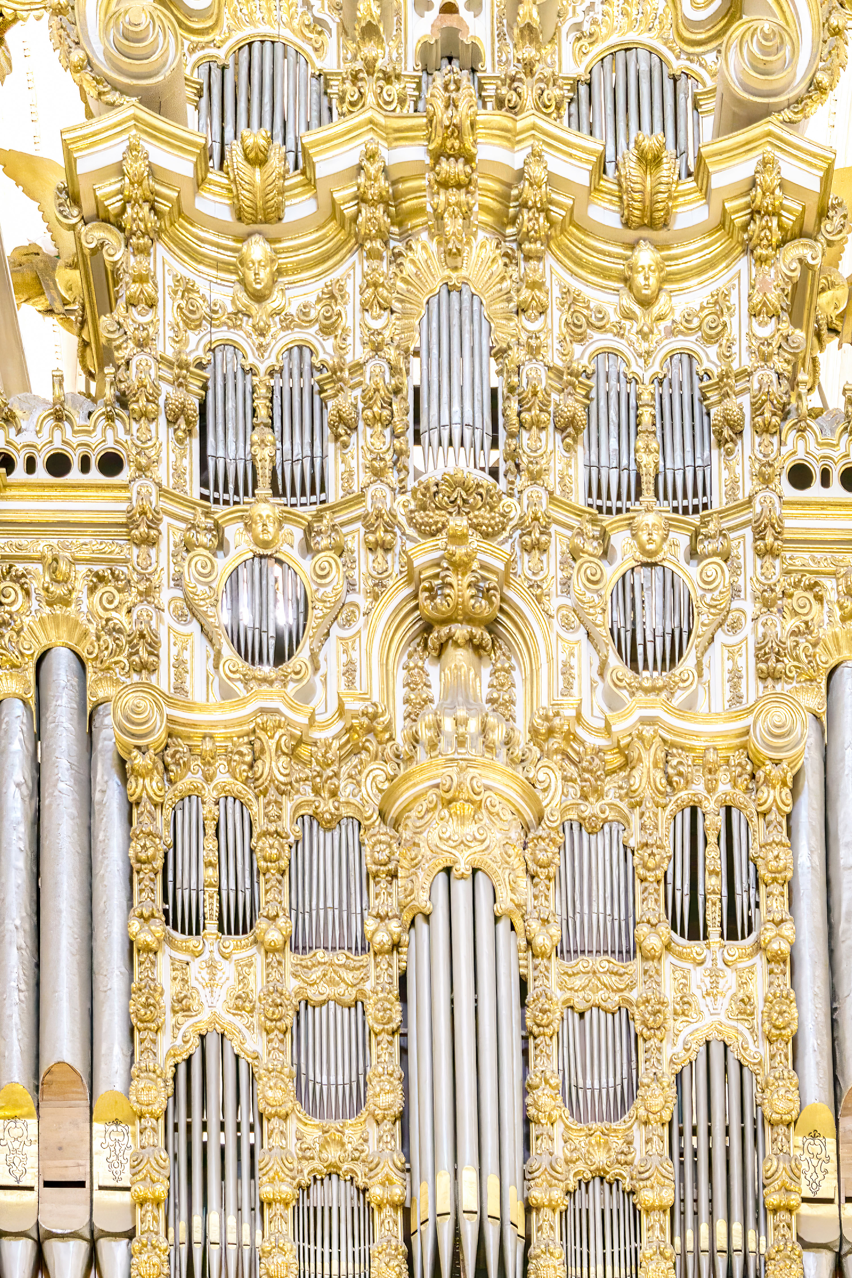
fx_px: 2485
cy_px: 650
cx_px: 476
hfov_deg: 19.4
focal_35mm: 70
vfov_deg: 28.8
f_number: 6.3
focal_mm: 38
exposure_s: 1/25
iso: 1250
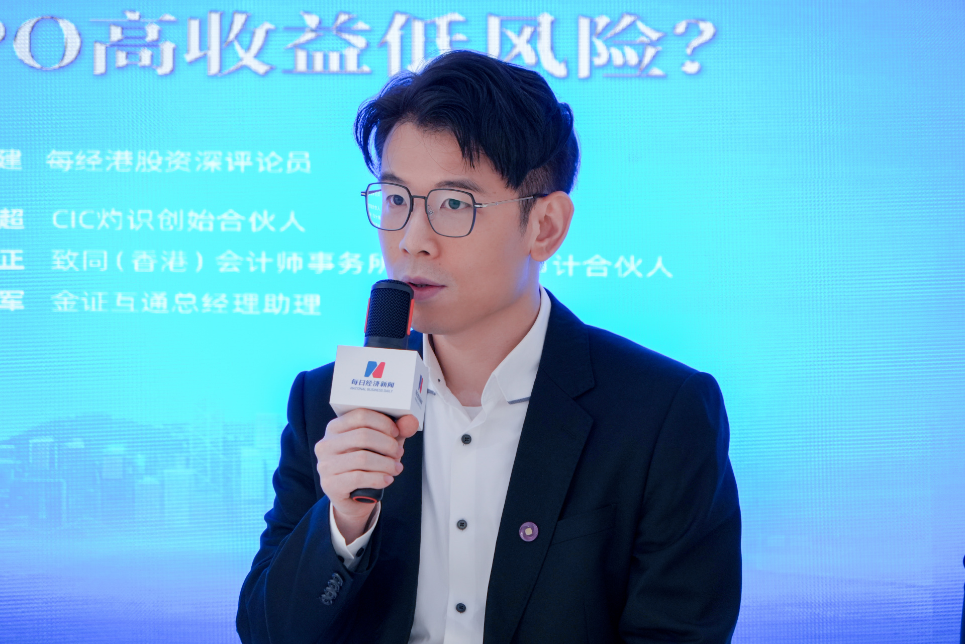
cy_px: 322
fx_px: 6352
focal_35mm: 237
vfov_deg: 5.8
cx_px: 482
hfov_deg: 8.7
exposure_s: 1/125
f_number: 6.3
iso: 1600
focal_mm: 237
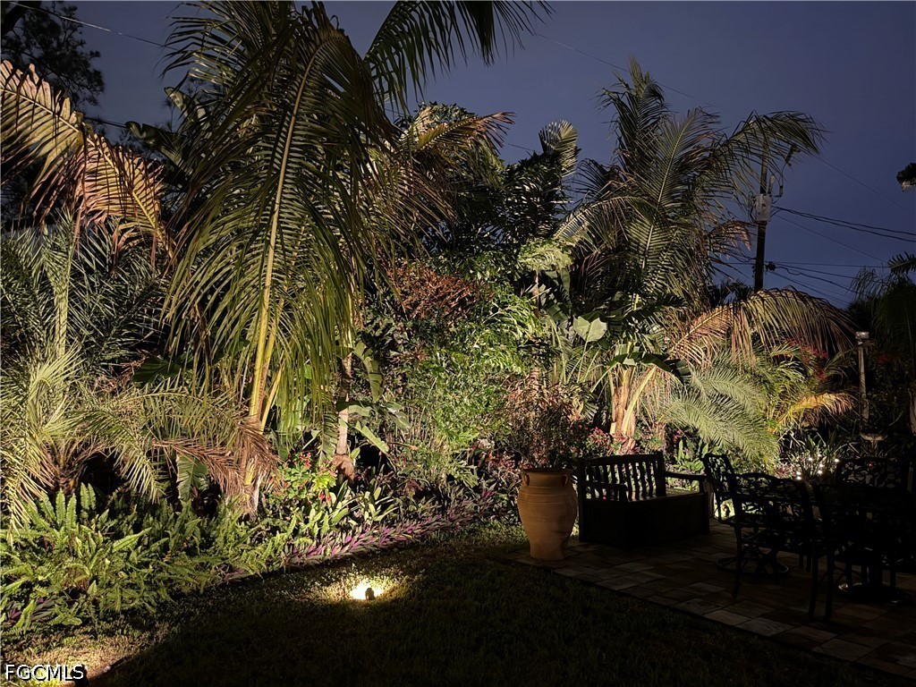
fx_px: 635
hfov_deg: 71.6
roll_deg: +0.3
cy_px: 344
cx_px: 458
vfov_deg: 56.8
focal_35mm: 24
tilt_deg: +4.7
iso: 1000
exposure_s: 1/12
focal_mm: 6.76
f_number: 1.78
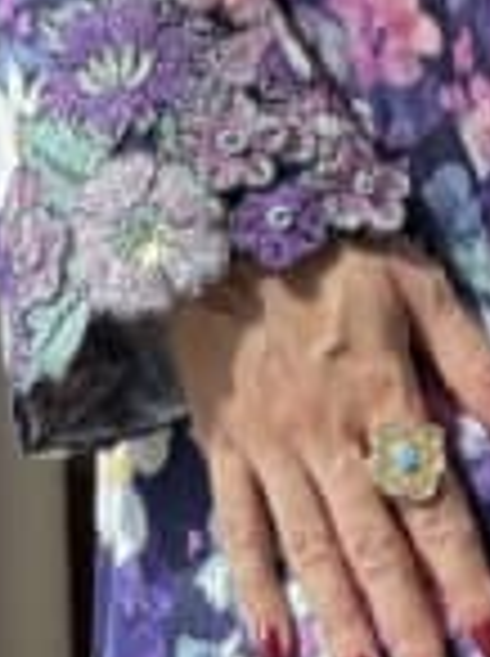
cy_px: -322
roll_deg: +0.8
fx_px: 8310
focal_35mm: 439
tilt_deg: -22.2
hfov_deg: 3.4
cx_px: 553
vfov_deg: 4.5
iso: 50
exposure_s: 1/206
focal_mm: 15.66
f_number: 2.8
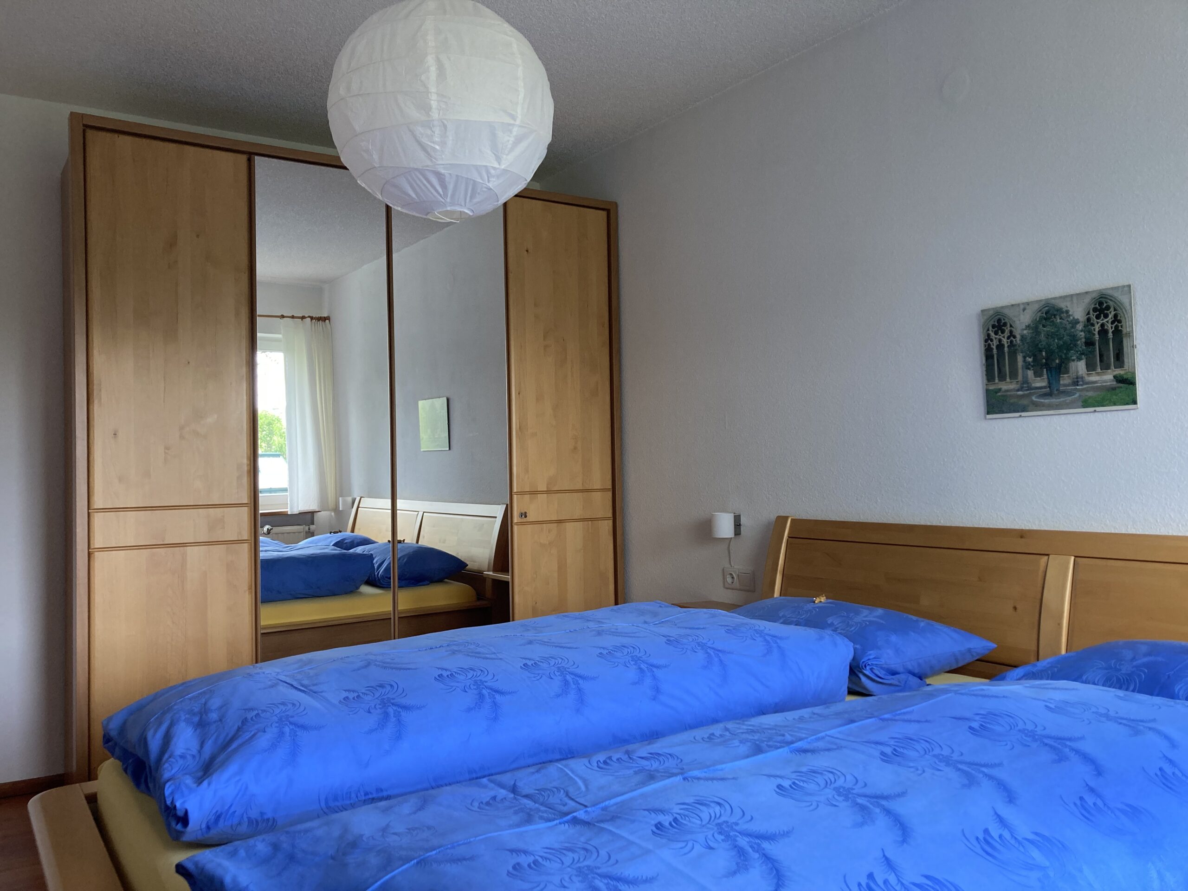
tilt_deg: +0.5
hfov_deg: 63.4
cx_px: 594
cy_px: 446
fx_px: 961
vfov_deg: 49.7
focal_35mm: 28
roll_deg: +1.1
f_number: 1.8
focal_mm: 3.99
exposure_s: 1/72
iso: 80
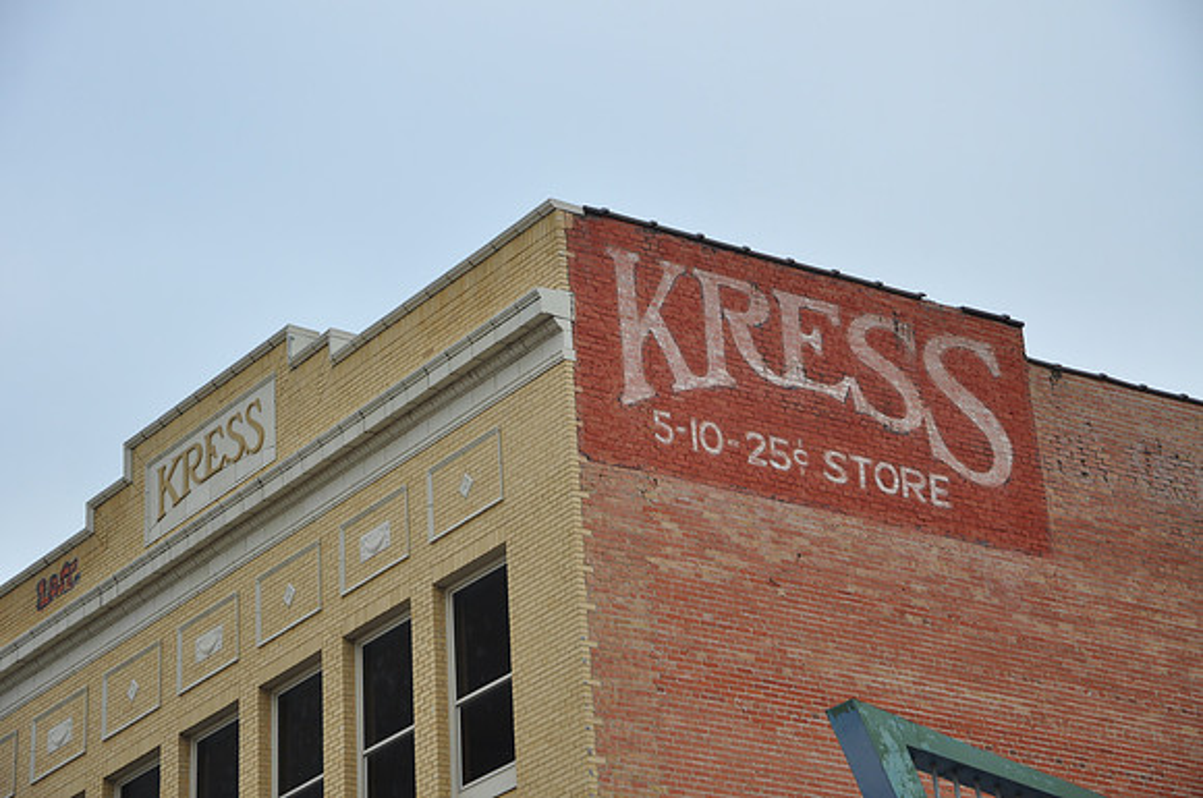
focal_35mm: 93
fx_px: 3103
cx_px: 602
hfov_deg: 21.9
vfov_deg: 14.7
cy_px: 399
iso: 200
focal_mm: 62
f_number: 6.3
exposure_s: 1/160
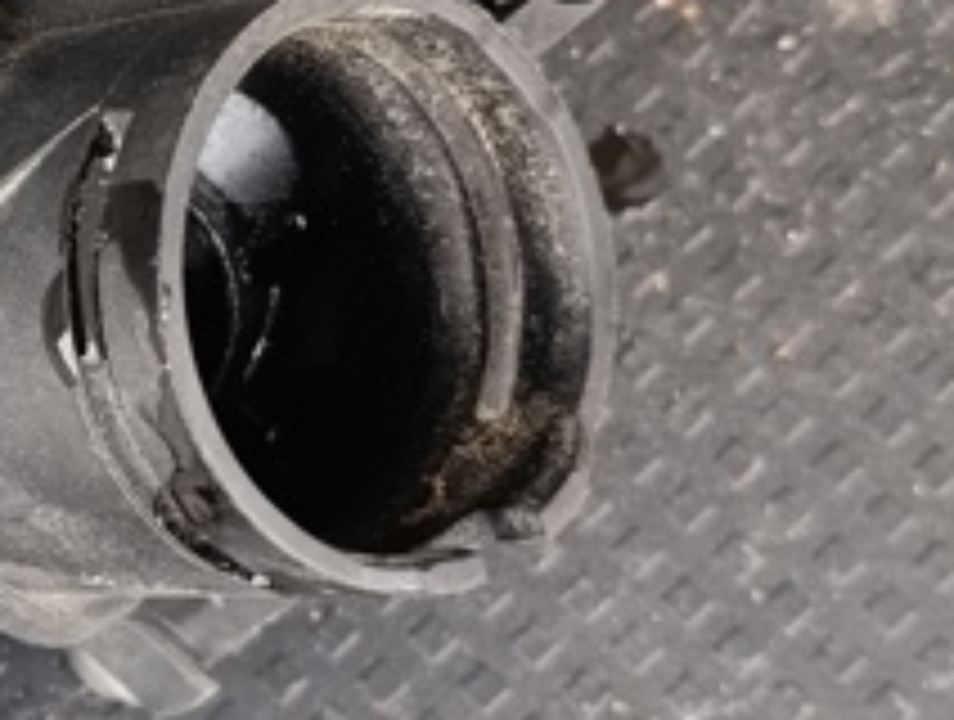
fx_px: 3812
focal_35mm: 138
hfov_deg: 13.7
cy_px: 292
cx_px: -281
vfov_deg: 10.8
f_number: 1.7
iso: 1250
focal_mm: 6.11
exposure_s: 1/100
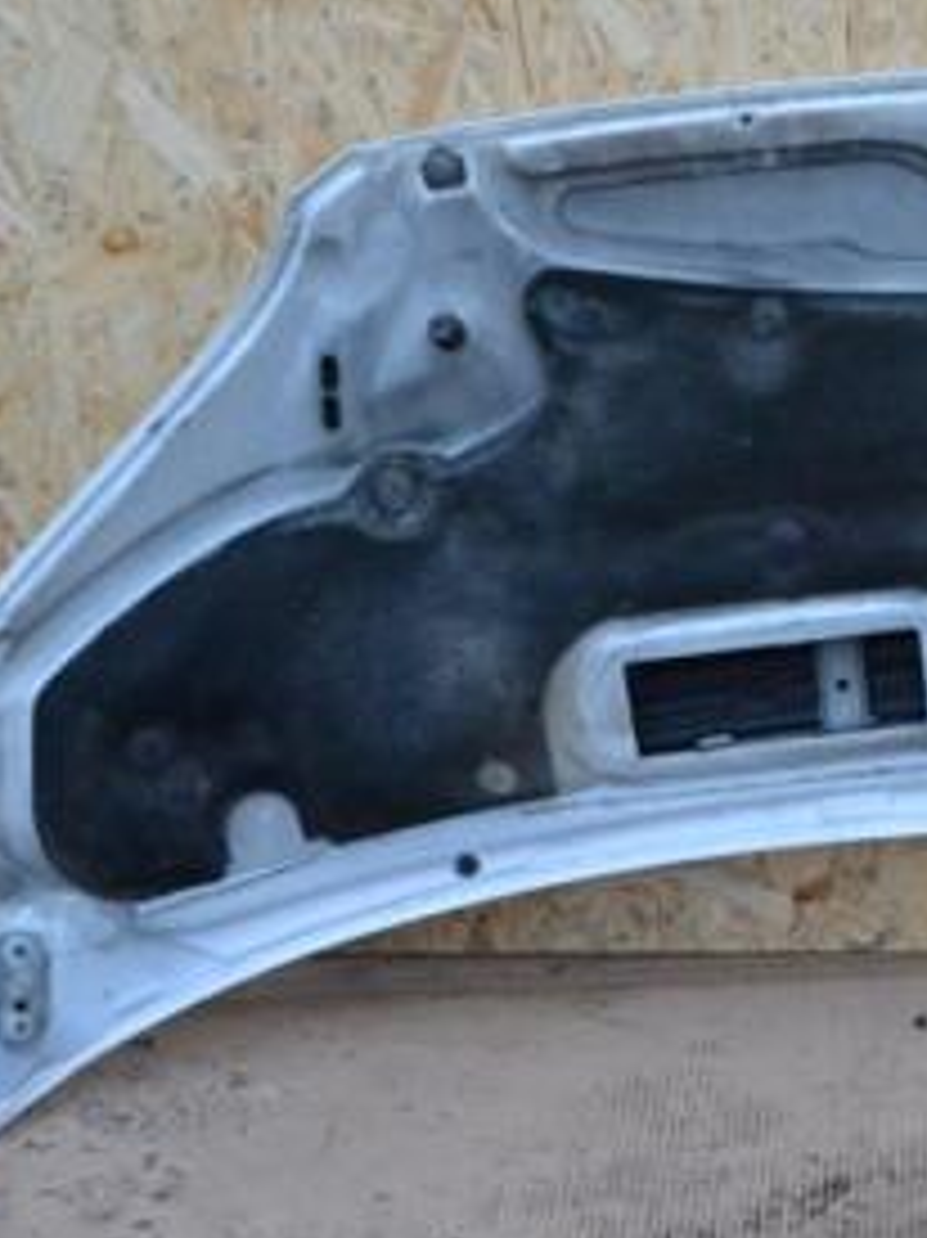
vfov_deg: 22.2
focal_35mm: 88
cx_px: 1094
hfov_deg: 16.1
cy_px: 392
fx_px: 3145
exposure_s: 1/200
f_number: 7.1
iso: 3200
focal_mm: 28
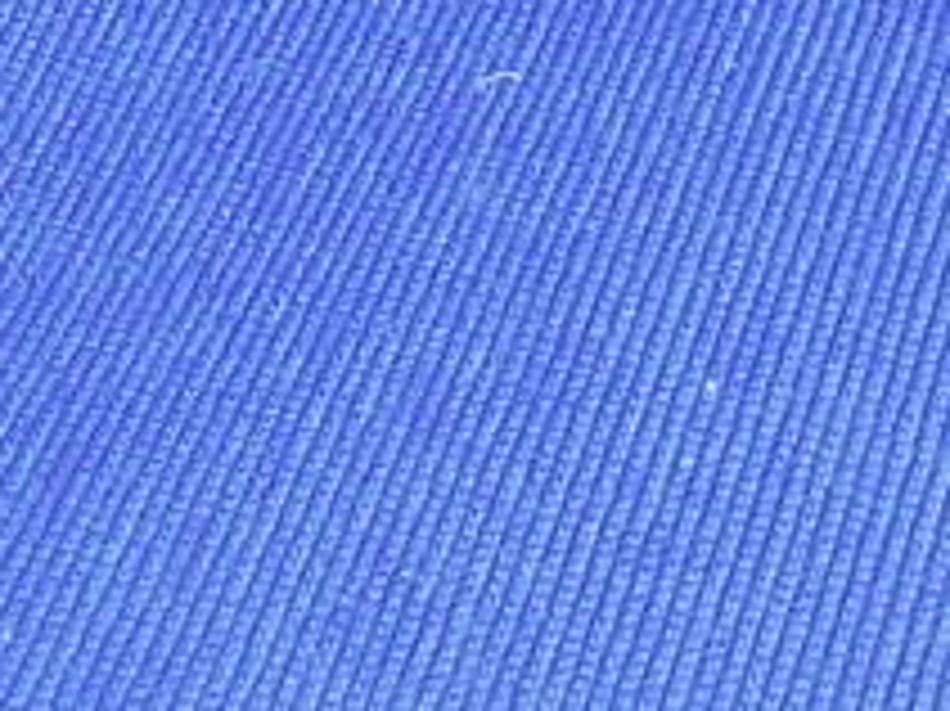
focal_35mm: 256
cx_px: 2431
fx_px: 7022
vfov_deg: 5.6
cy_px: -1071
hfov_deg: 7.2
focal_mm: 8.1
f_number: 8
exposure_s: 1.6
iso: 160
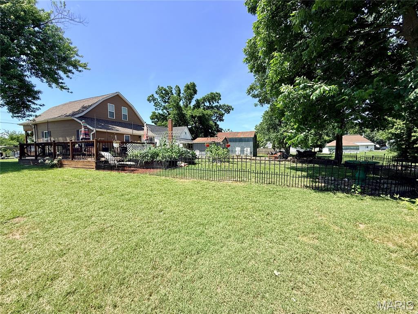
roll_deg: +0.9
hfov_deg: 102.1
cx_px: 209
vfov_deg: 85.7
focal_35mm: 14
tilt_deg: -2.4
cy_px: 157
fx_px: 169
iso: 50
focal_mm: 2.22
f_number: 2.2
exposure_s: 1/1235
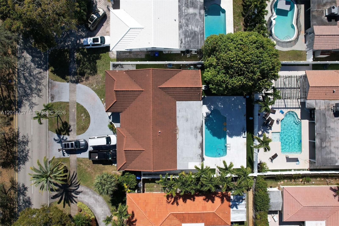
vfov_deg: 57.2
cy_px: 113
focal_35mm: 22
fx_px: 207
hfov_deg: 78.6
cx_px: 170
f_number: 2.8
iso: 100
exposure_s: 1/640
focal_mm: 8.38
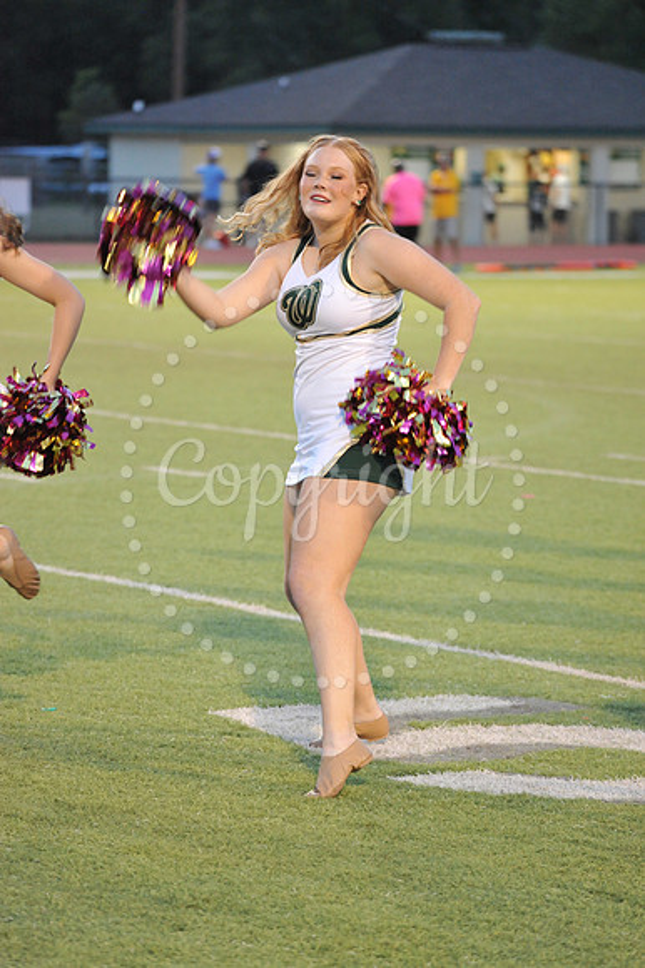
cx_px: 322
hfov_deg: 9.1
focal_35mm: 150
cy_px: 484
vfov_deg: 13.7
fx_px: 4036
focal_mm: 150
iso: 4000
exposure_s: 1/200
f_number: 5.6
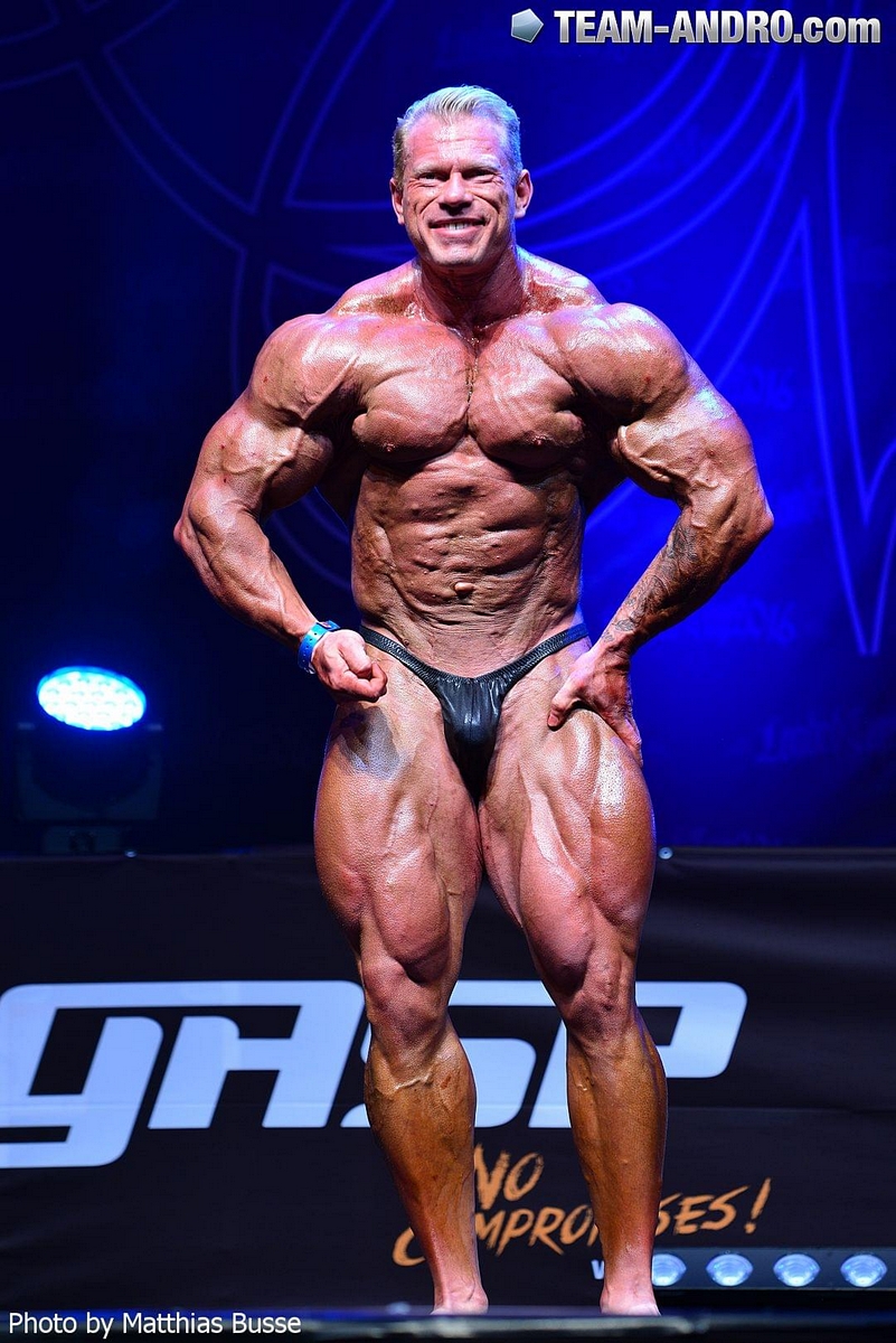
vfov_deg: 10.3
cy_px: 672
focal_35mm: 200
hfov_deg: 6.9
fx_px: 7460
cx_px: 448
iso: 500
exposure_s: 1/80
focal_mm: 200
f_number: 5.3
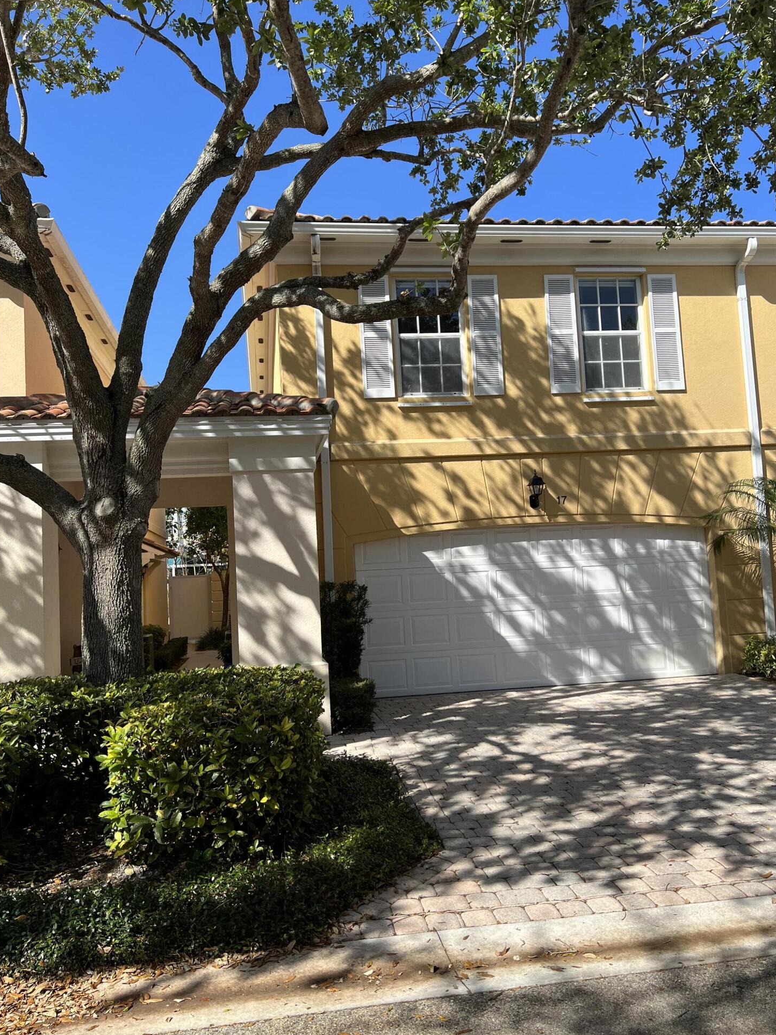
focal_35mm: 27
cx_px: 389
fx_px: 807
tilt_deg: +9.6
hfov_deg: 51.3
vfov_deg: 65.3
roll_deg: +4.7
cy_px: 508
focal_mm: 5.7
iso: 50
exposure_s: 1/2915
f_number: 1.5
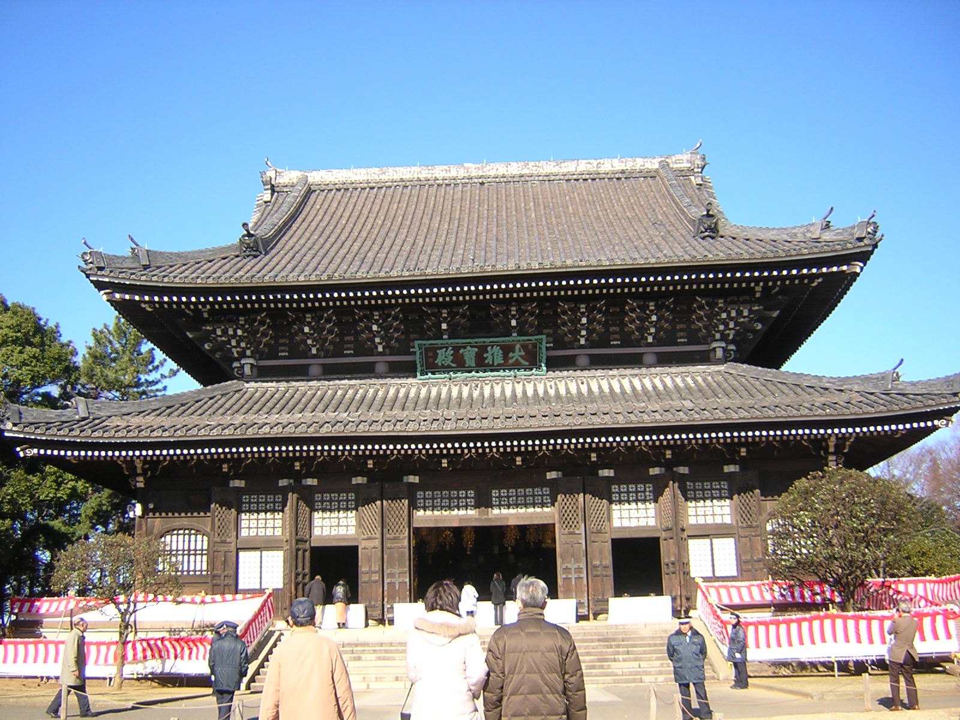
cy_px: 360
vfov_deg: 39.7
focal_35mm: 36
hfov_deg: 51.4
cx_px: 480
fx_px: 998
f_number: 2.6
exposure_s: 1/494
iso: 100
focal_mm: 4.7
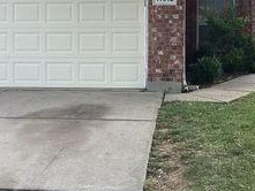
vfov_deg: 20.9
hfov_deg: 27.7
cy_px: 50
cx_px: 115
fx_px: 516
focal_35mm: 70
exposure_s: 1/120
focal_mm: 3.3
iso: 25
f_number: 2.4
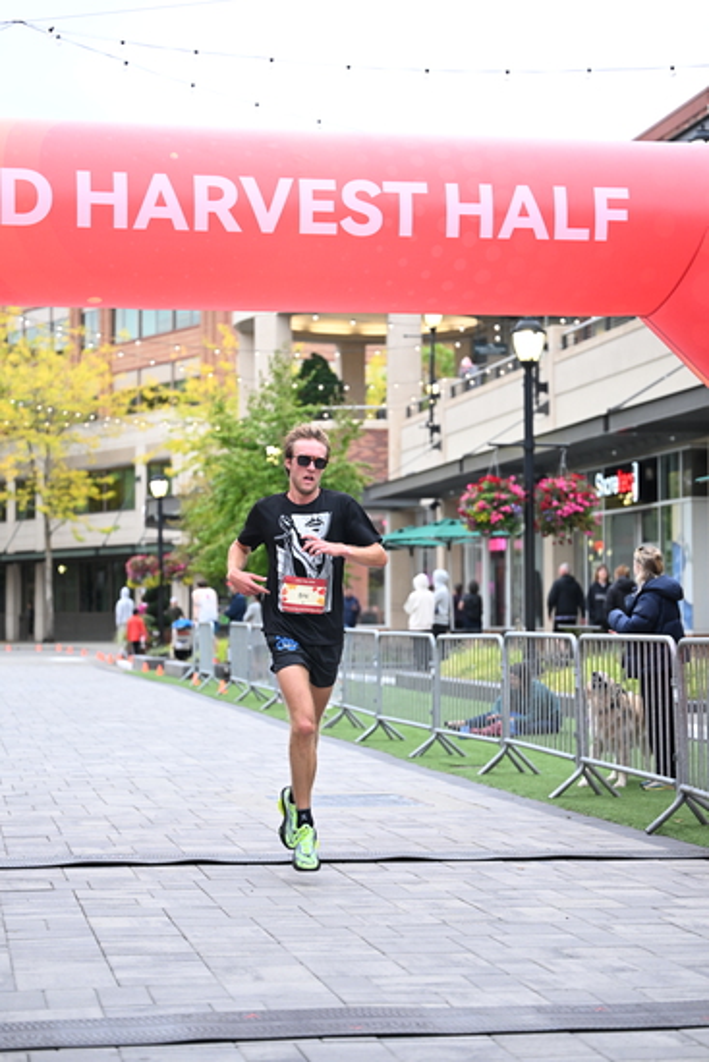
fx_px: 2066
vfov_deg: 28.8
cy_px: 531
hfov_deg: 19.5
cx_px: 354
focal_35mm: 70
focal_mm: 70
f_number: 2.8
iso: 1600
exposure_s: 1/640
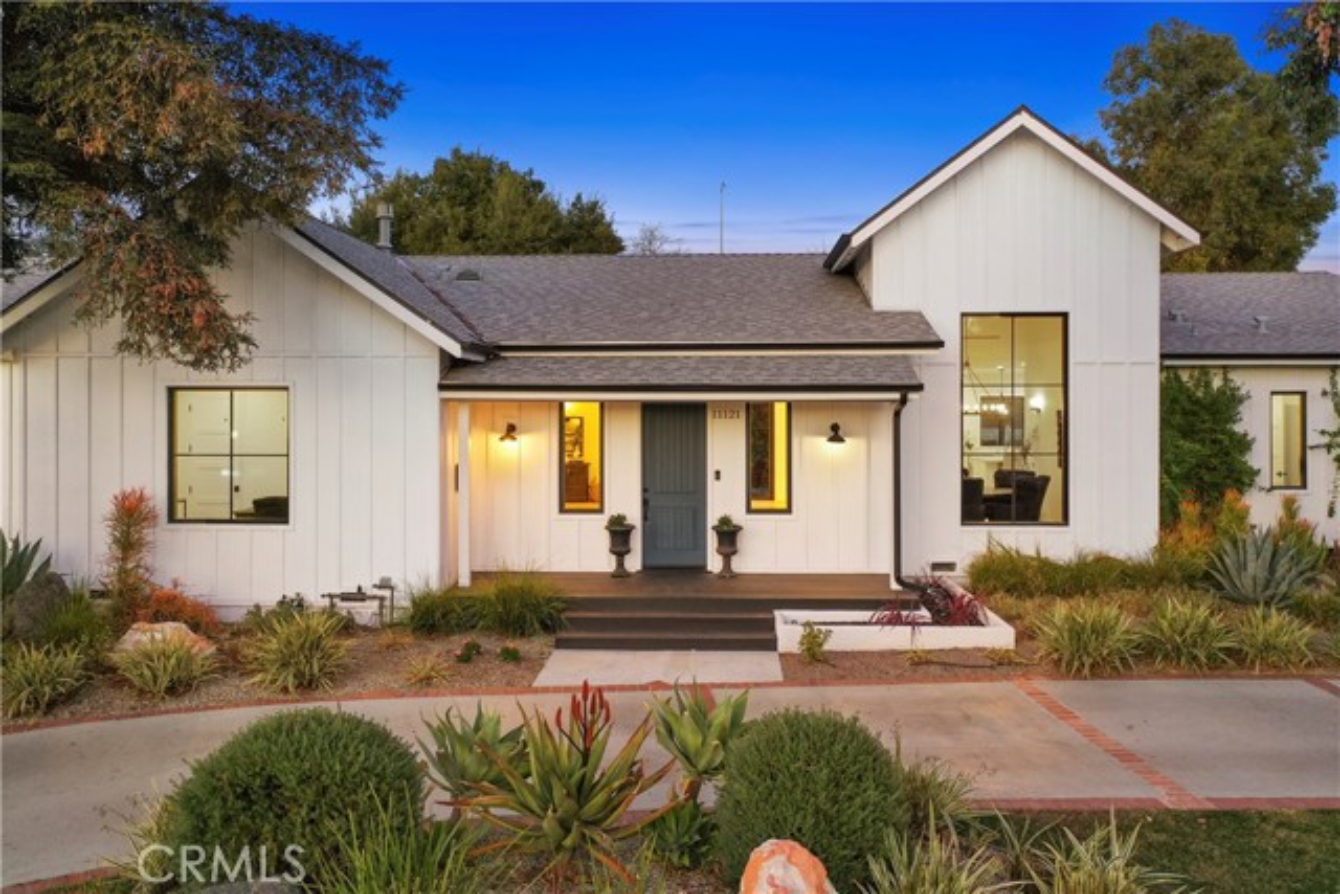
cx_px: 670
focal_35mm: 28
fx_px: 1042
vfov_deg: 46.4
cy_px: 447
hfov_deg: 65.5
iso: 500
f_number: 2.8
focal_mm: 10.26
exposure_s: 1/10
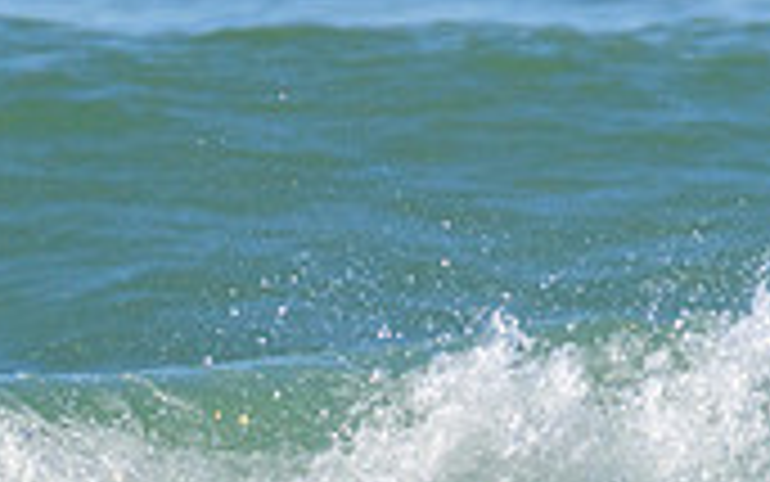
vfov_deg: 0.6
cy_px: 849
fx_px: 49436
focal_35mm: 2355
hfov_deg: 0.9
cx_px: 775
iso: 800
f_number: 11
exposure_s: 1/2000
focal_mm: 680
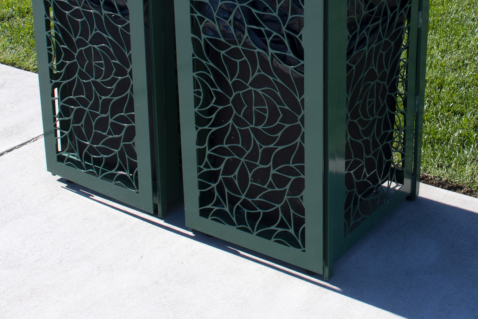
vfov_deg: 19.1
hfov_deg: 29.0
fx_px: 916
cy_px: -13
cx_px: 330
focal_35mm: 69
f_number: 7.1
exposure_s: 1/1250
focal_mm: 20
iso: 400
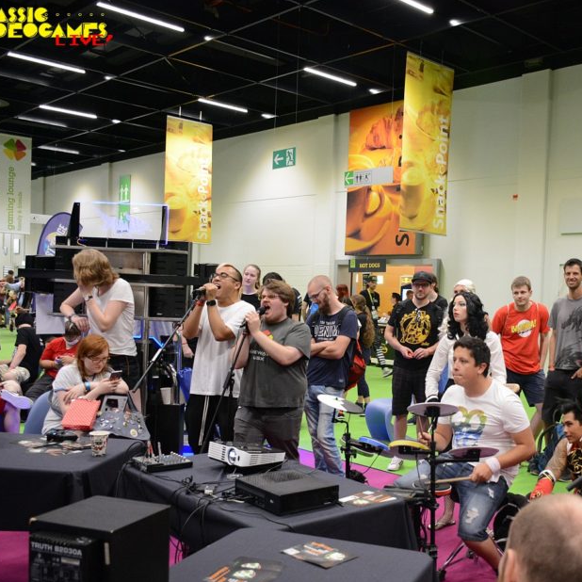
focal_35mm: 38
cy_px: 320
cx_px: 439
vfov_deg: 43.8
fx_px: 723
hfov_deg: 42.5
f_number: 3.5
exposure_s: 1/60
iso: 1600
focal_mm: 18
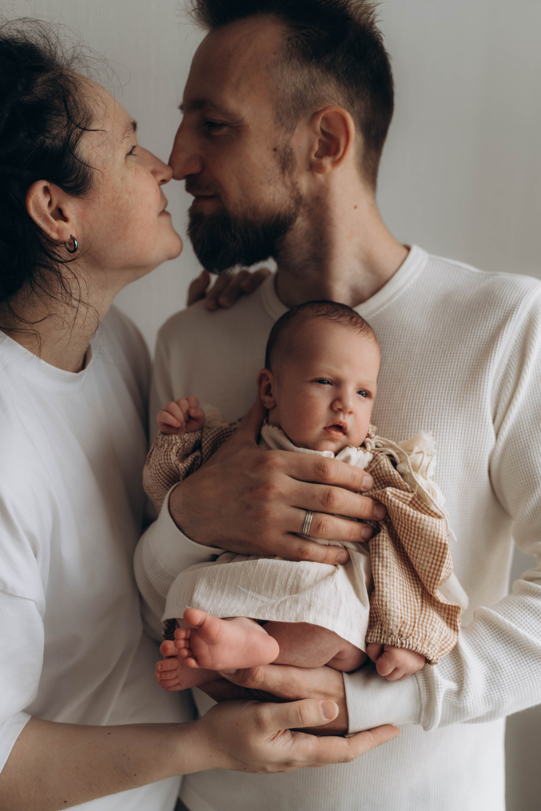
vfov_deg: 47.4
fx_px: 924
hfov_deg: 32.6
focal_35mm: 41
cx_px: 270
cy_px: 406
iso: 80
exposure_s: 1/125
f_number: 2.8
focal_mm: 41
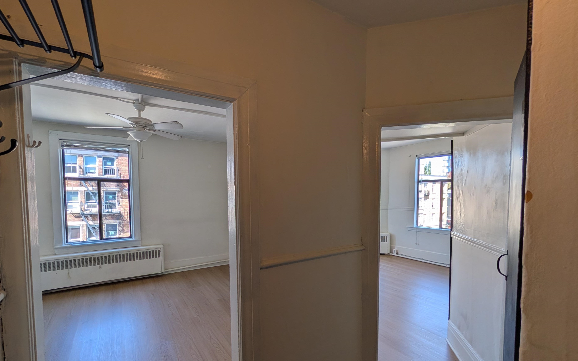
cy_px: 209
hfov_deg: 105.0
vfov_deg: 78.1
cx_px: 261
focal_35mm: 14
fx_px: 221
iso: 57
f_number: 1.7
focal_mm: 2.02
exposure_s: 1/500
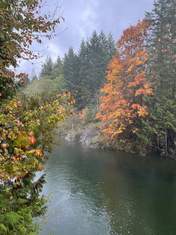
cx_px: 88
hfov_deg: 53.1
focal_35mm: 26
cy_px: 118
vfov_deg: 67.3
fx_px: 176
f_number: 1.5
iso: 125
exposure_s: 1/79
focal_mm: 5.7
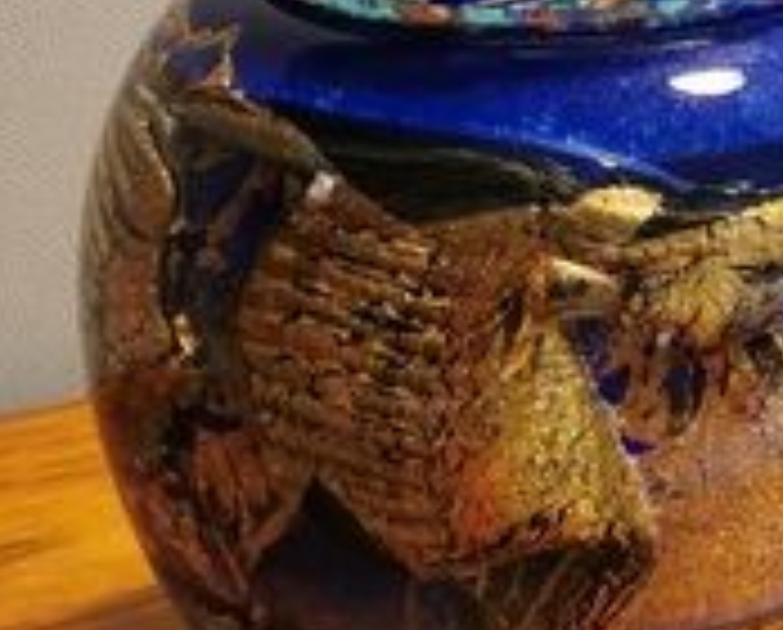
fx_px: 2694
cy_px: -279
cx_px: 783
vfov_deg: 12.7
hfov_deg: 16.2
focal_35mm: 116
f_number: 1.8
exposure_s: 1/50
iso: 320
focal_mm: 5.58
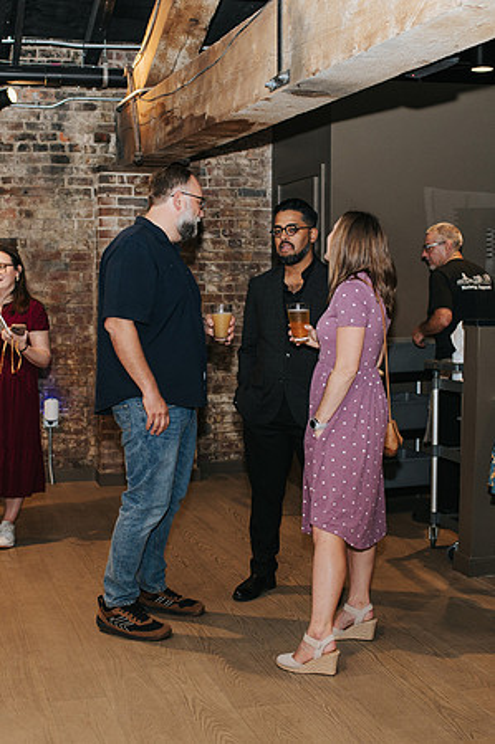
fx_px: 1087
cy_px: 372
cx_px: 216
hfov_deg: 25.6
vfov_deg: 37.8
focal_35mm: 53
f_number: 2.8
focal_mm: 35
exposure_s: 1/200
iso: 800
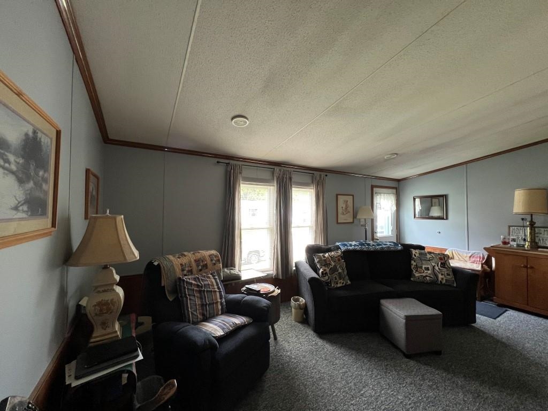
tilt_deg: -0.3
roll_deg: -0.6
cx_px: 274
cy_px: 206
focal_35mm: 13
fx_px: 206
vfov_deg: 89.9
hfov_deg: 106.2
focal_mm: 1.57
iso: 160
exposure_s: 1/60
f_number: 1.8
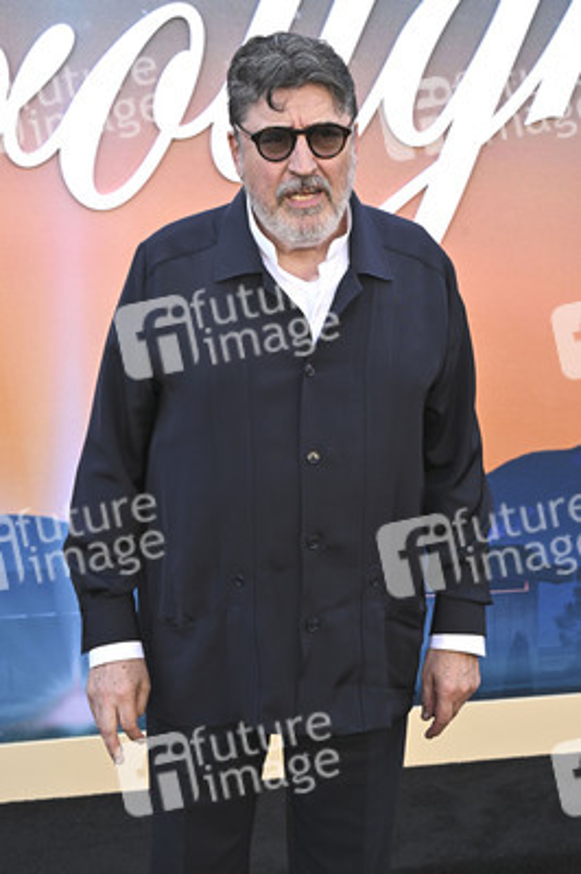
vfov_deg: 29.7
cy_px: 437
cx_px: 290
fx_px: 1649
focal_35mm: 68
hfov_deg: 20.0
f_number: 7.1
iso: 640
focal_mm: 68
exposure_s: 1/320
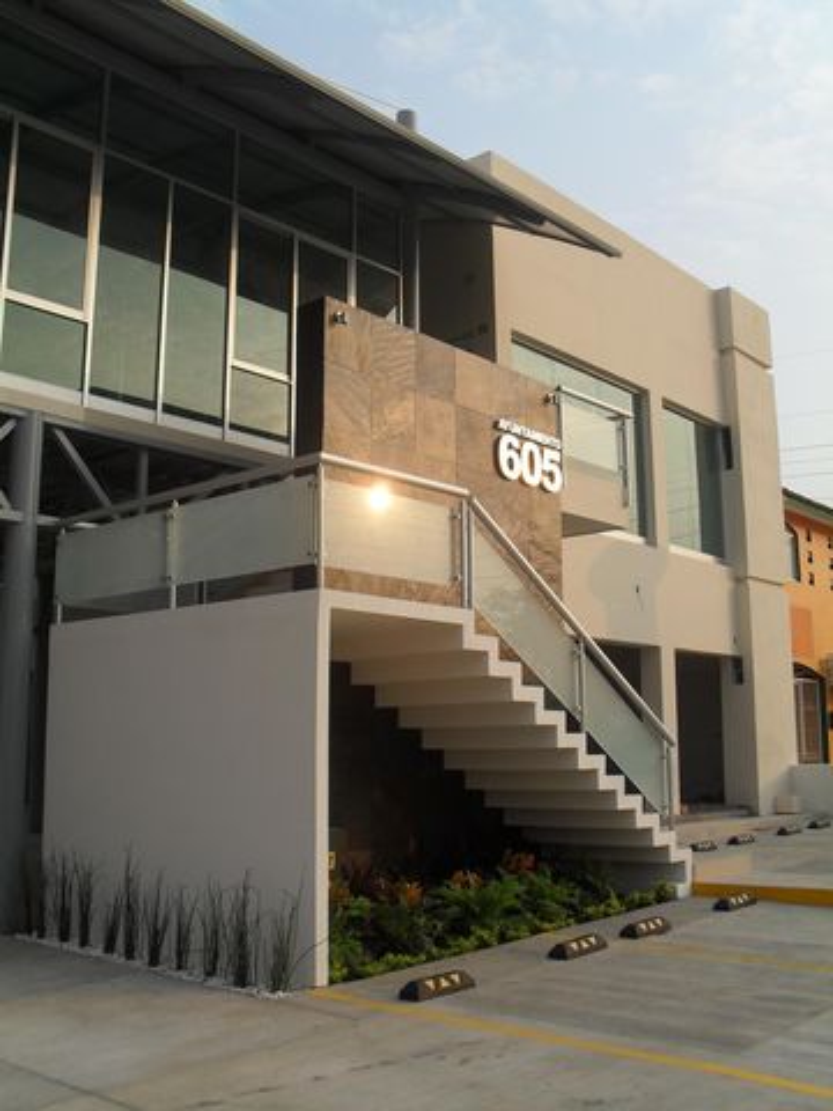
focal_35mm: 35
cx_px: 416
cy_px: 556
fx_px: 1123
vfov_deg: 52.6
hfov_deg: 40.7
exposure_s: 1/90
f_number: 8.4
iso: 80
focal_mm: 6.3
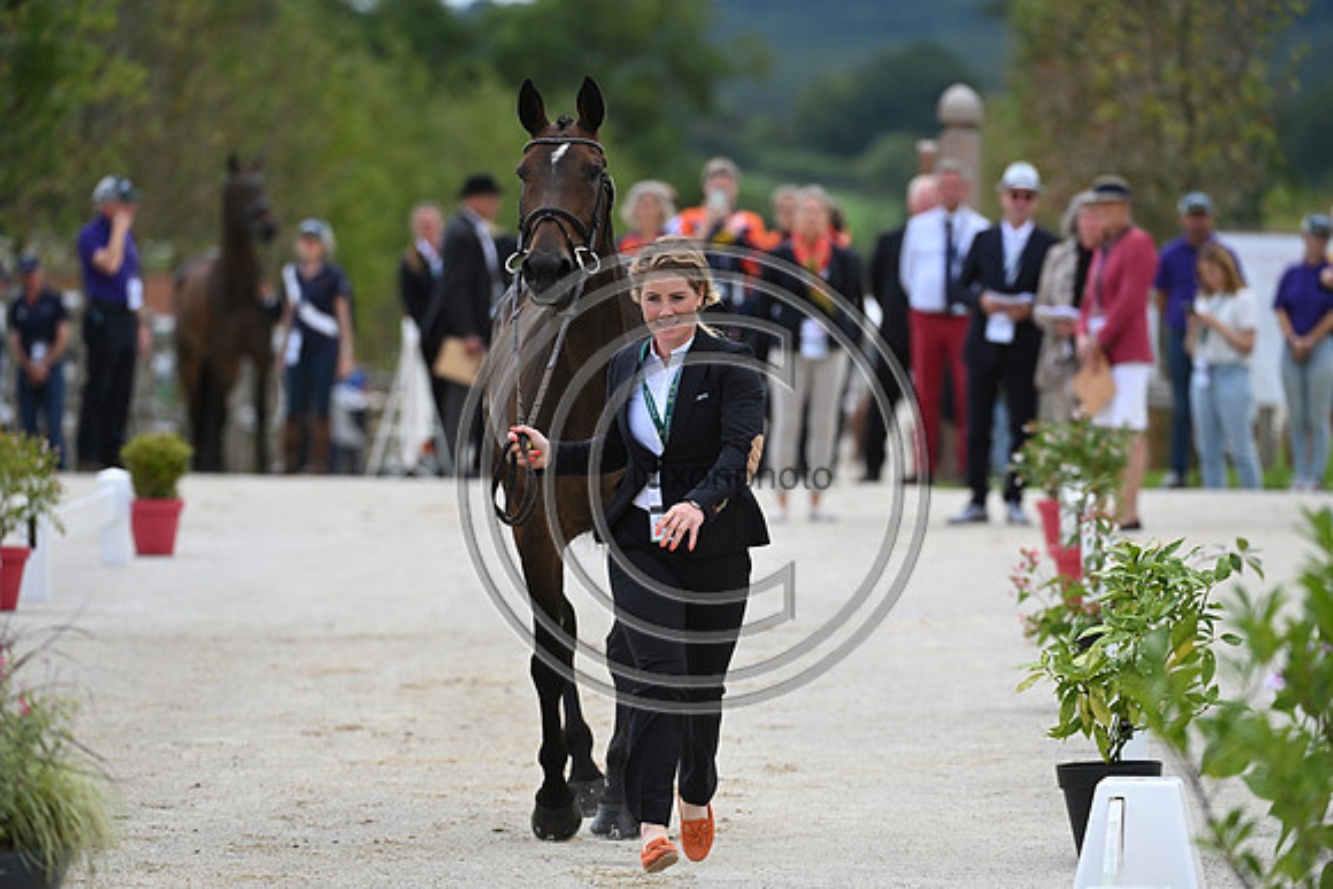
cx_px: 666
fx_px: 12221
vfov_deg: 4.2
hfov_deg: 6.2
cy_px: 444
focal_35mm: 330
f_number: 5.6
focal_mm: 330
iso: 560
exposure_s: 1/1600
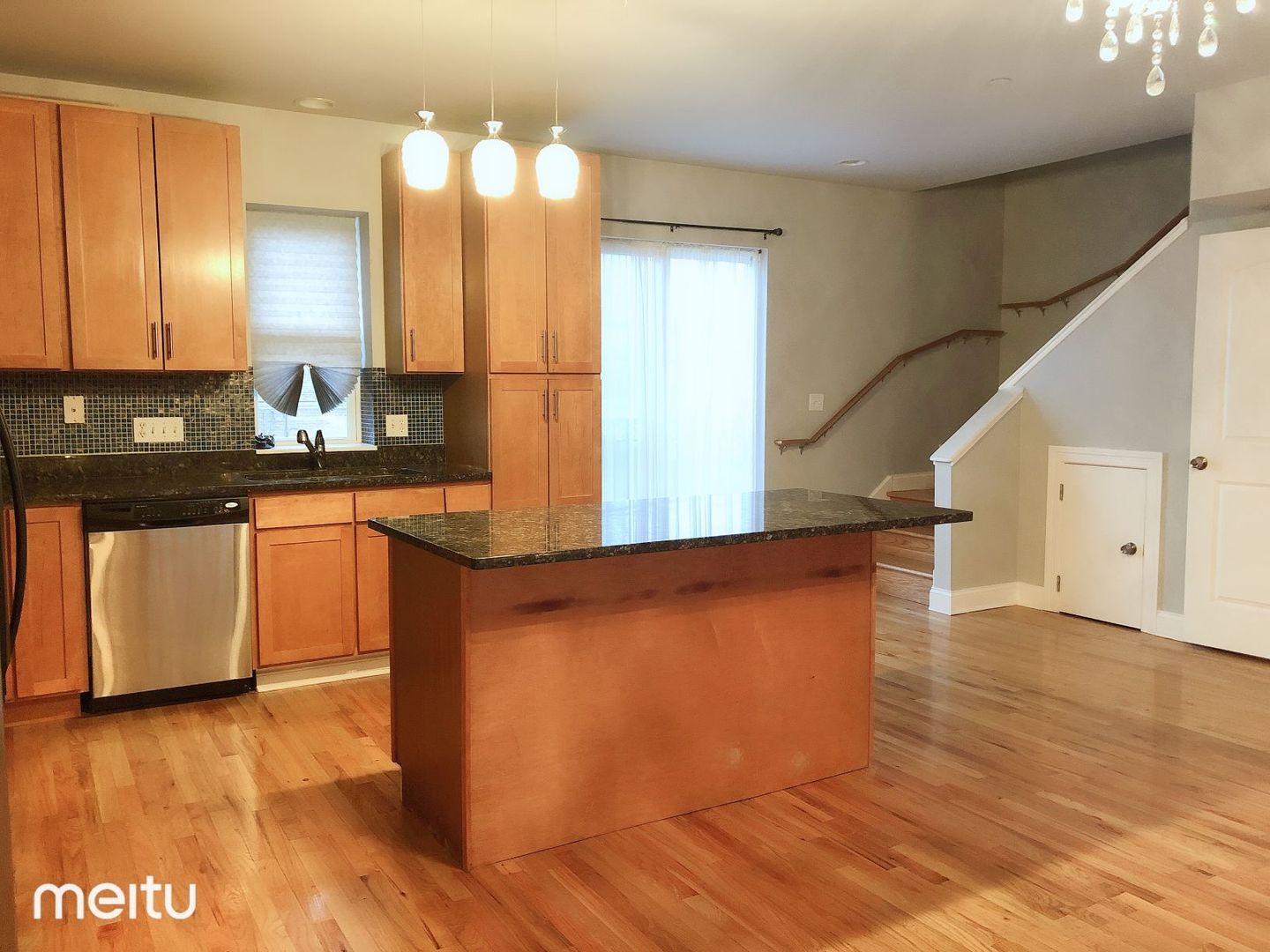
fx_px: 1027
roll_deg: +0.8
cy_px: 476
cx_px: 635
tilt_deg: -4.5
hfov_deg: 63.4
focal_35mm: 28
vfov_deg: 49.7
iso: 80
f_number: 1.8
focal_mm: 4
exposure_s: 1/15
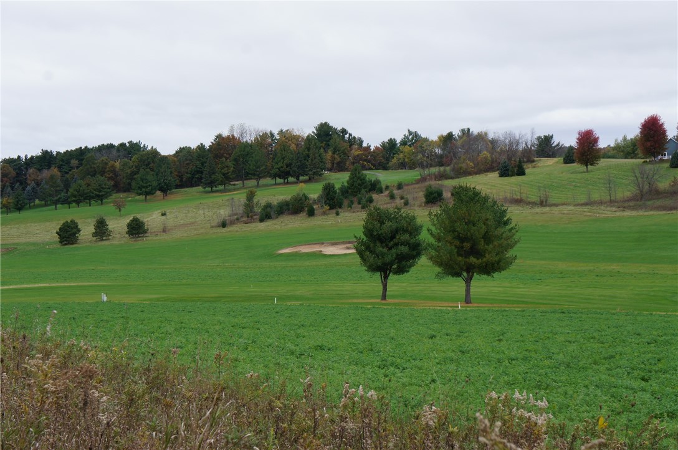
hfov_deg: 29.9
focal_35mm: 68
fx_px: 1269
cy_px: 225
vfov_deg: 20.1
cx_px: 339
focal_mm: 45
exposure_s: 1/100
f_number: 9
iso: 200
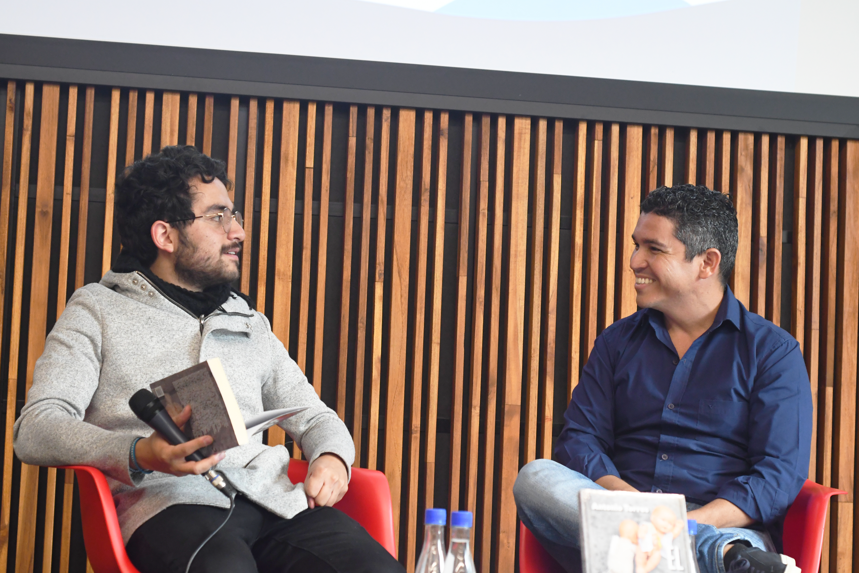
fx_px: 1789
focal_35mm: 75
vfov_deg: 18.2
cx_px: 430
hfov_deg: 27.0
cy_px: 286
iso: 2000
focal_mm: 50
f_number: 3.5
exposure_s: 1/160
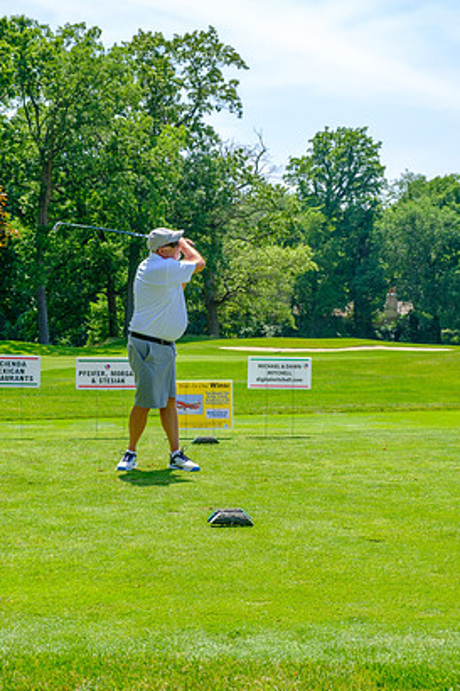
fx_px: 1285
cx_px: 212
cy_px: 361
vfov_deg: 30.1
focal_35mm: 67
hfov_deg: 20.3
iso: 200
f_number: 6.4
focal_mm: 40.7
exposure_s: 1/250
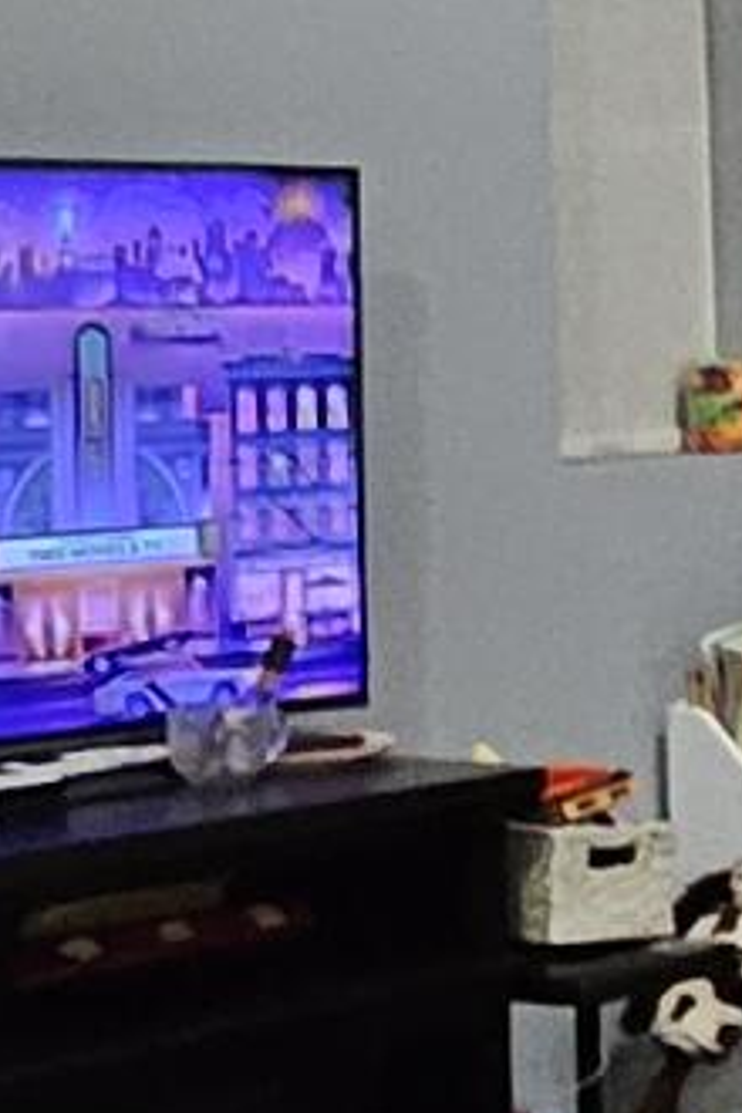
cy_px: 580
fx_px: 3802
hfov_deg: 9.0
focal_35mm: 123
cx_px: 2239
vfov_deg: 16.7
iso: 320
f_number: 2.2
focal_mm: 1.74
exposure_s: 1/30
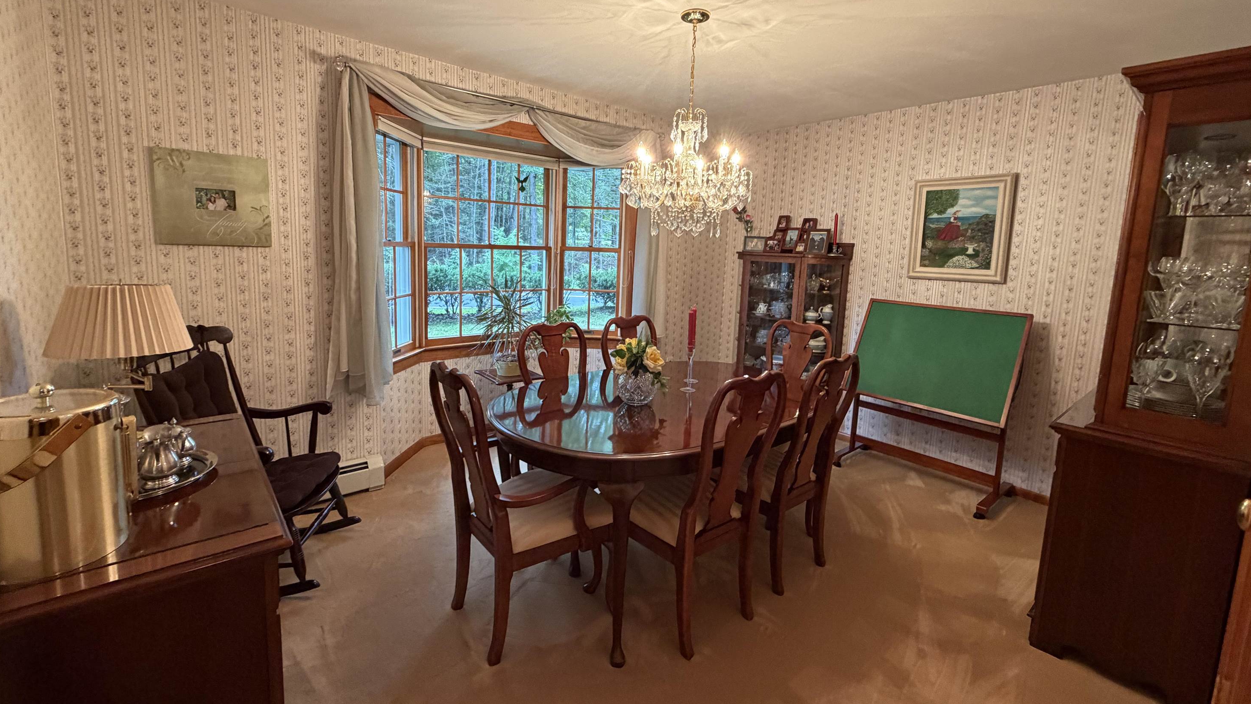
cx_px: 620
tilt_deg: -6.9
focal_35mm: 16
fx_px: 531
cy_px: 311
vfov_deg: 66.9
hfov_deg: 99.4
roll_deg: -1.6
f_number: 2.2
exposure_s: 1/60
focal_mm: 2.22
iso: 320
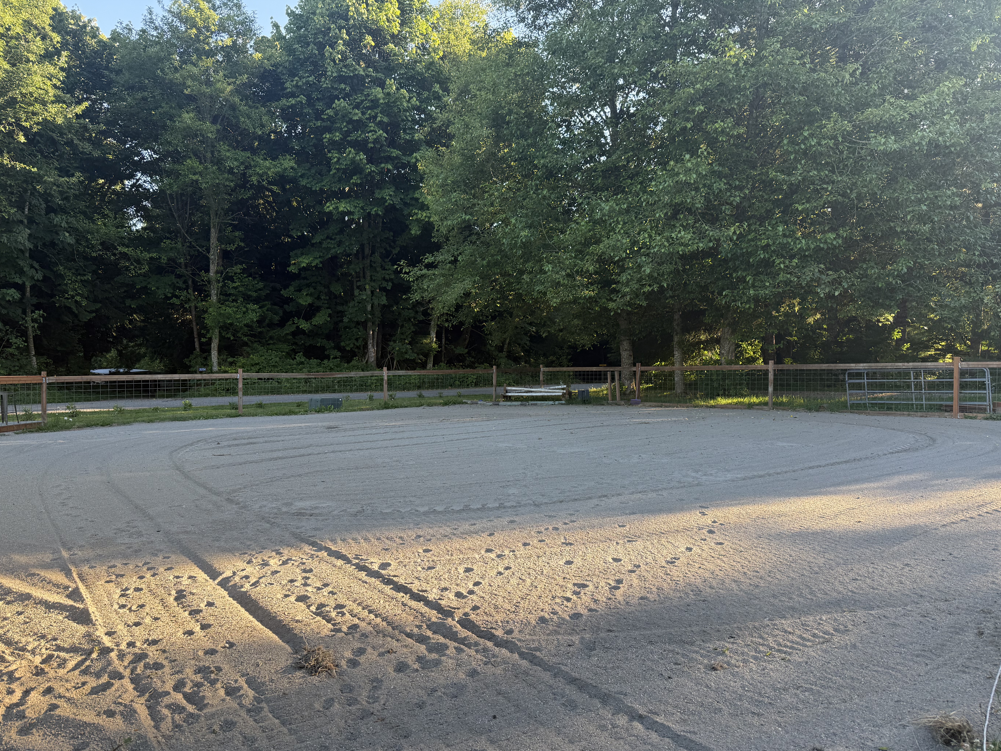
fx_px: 723
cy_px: 388
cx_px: 494
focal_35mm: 25
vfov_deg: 54.9
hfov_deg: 69.4
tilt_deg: -1.6
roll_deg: -1.6
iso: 80
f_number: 1.78
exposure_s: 1/387
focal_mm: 6.76
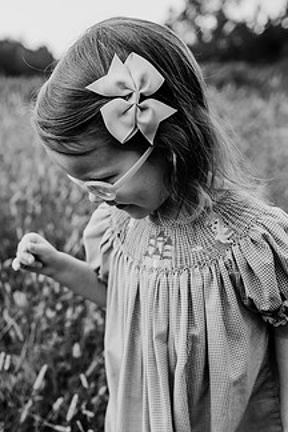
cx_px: 47
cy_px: 254
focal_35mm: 43
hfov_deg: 30.2
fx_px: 516
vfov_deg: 45.2
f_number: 2.8
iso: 400
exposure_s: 1/500
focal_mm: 24
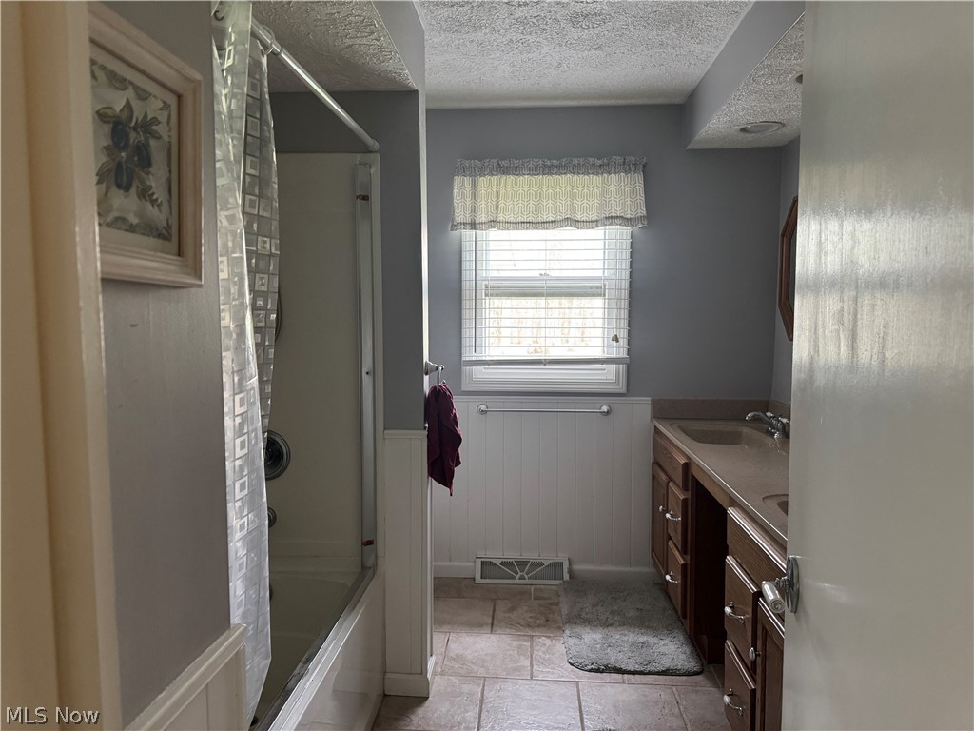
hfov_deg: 71.6
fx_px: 675
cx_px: 487
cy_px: 366
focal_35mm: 24
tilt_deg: -4.3
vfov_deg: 56.8
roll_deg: -0.5
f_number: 1.78
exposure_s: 1/60
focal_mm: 6.76
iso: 400
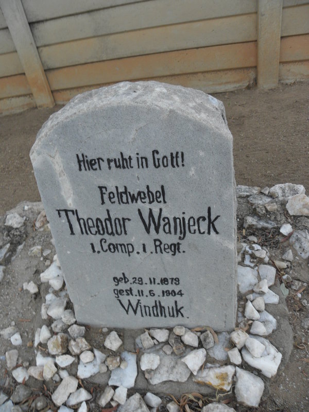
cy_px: 206
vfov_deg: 67.3
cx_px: 154
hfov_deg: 53.1
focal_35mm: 26
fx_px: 309
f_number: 2.8
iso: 125
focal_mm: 4.6
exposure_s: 1/20
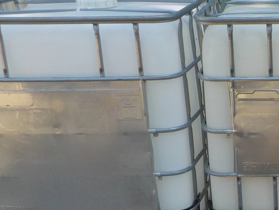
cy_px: 168
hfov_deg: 23.5
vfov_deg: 18.9
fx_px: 621
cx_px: 321
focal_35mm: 77
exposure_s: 1/320
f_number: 3.3
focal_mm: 4.1
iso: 125
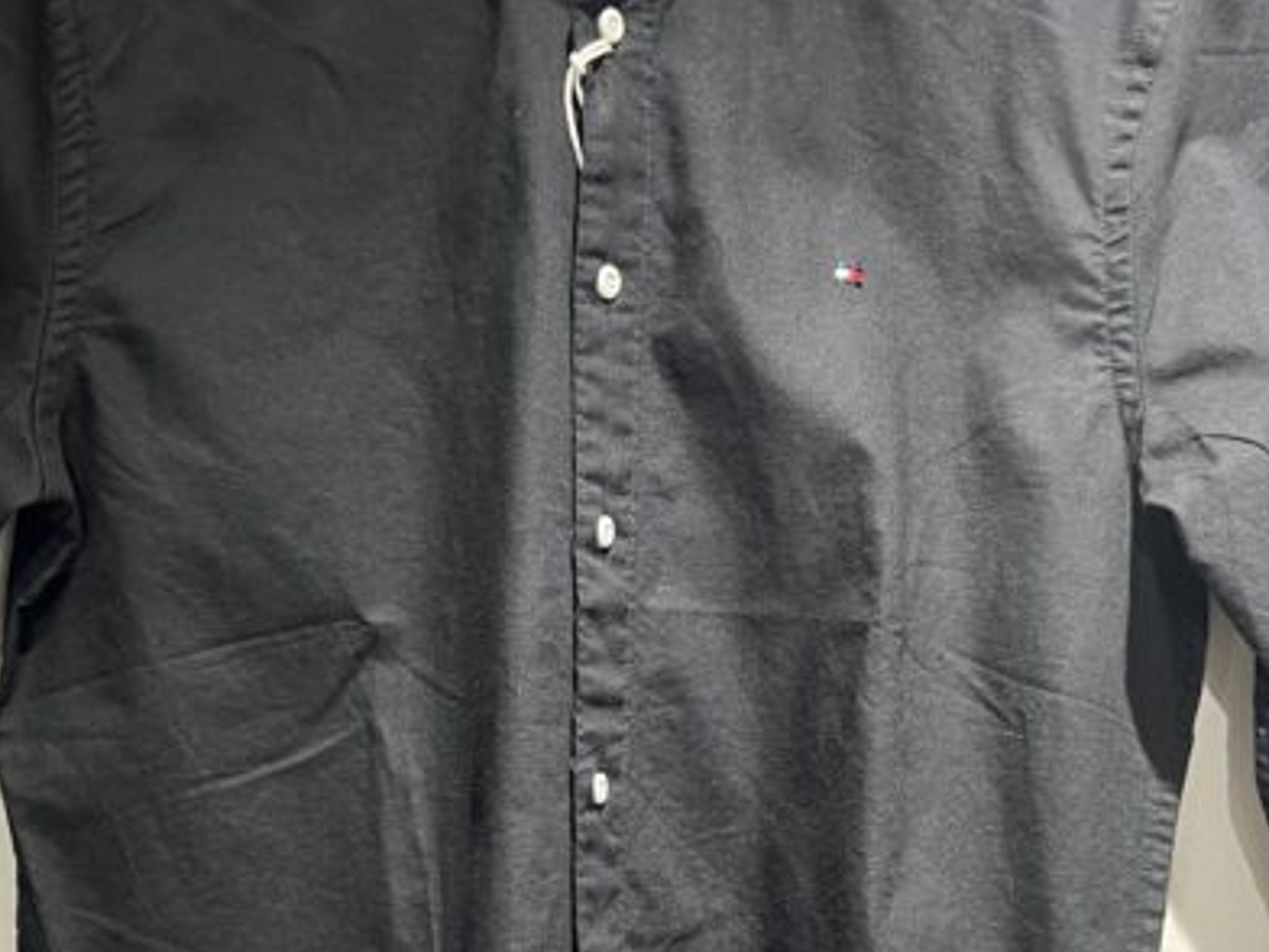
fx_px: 1943
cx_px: 647
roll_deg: +0.4
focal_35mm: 53
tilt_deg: +0.5
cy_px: 748
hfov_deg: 36.2
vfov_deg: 27.0
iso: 250
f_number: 1.5
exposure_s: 1/50
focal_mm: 5.7
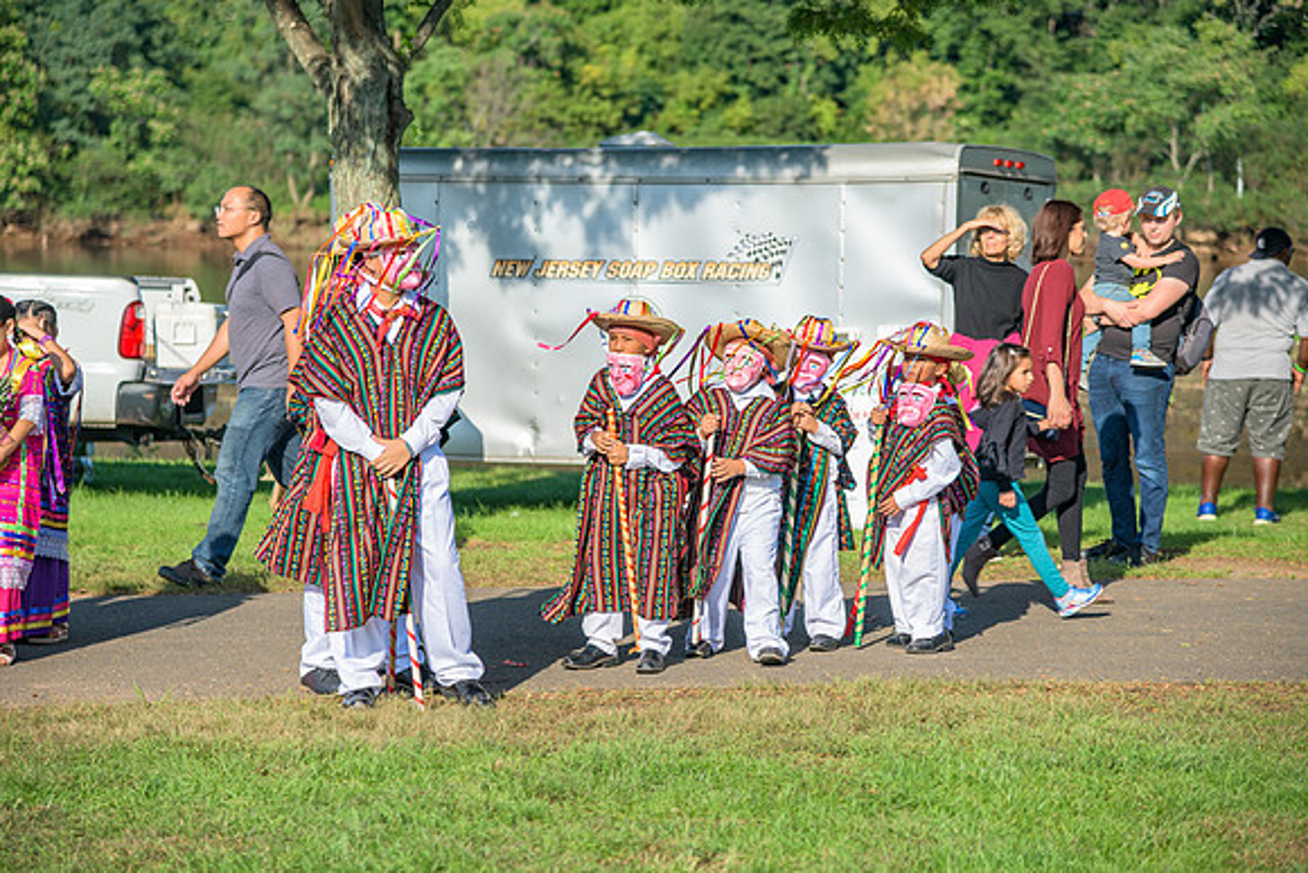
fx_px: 4070
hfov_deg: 18.3
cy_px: 436
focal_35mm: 112
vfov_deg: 12.2
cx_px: 654
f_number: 4
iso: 64
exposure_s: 1/200
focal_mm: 112
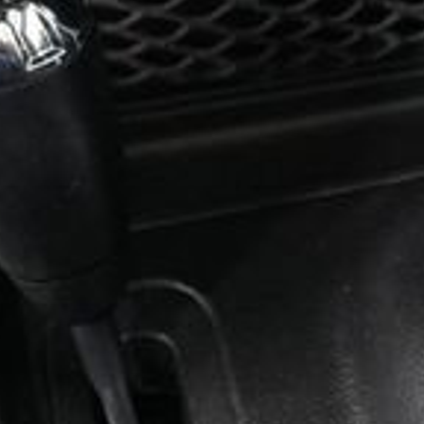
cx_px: 424
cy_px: 272
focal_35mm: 113
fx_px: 1566
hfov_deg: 15.2
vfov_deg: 15.4
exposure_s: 1/60
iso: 8000
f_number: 4
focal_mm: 20
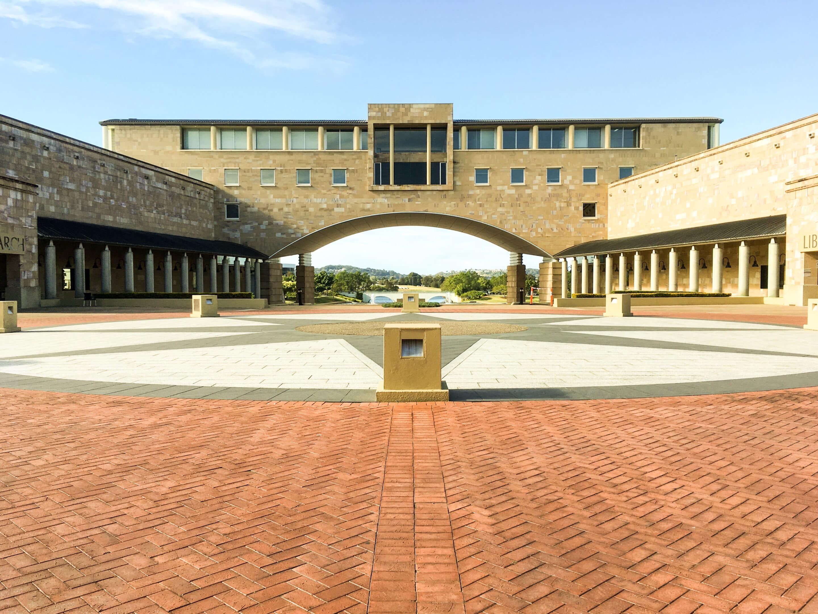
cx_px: 409
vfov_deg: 48.2
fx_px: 685
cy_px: 307
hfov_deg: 61.7
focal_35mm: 29
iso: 25
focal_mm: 4.15
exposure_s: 1/905
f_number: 2.2
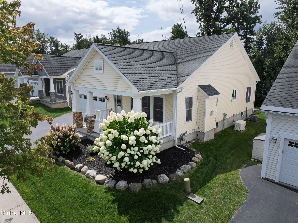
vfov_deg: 56.8
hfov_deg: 71.6
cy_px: 112
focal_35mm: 24
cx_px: 149
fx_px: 206
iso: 180
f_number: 2.8
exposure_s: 1/3200
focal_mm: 12.29
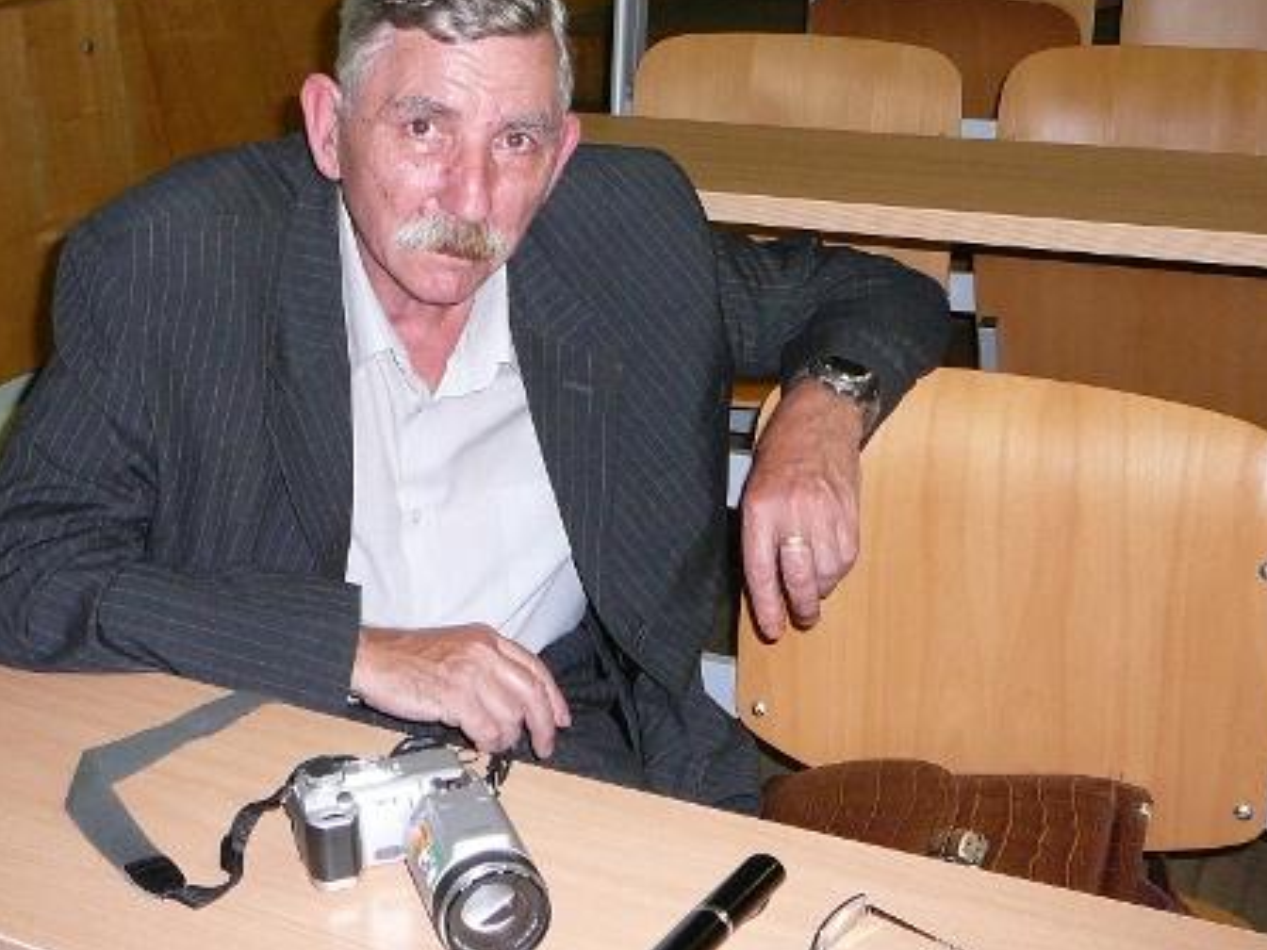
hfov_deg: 38.1
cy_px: 322
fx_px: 1830
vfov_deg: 28.9
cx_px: 532
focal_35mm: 50
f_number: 2.8
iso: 250
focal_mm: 5.2
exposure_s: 1/30
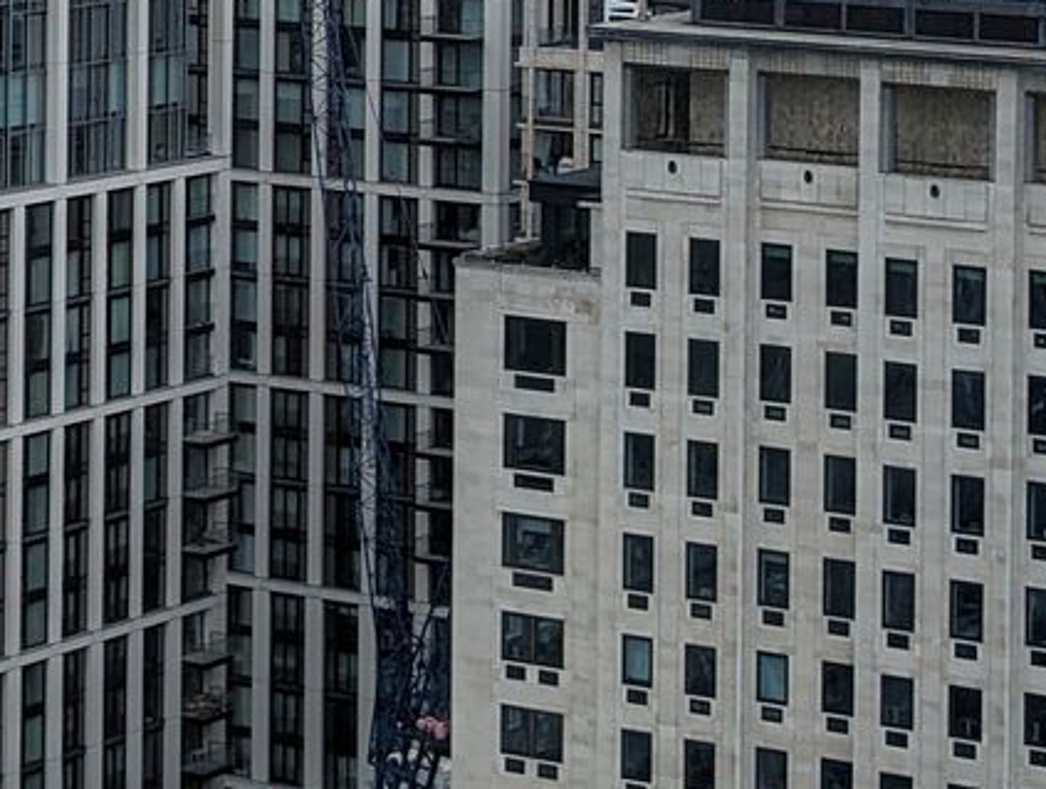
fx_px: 4209
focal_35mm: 139
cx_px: 114
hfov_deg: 14.0
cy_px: -245
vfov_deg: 10.5
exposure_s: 1/1166
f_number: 1.68
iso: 21
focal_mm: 6.9
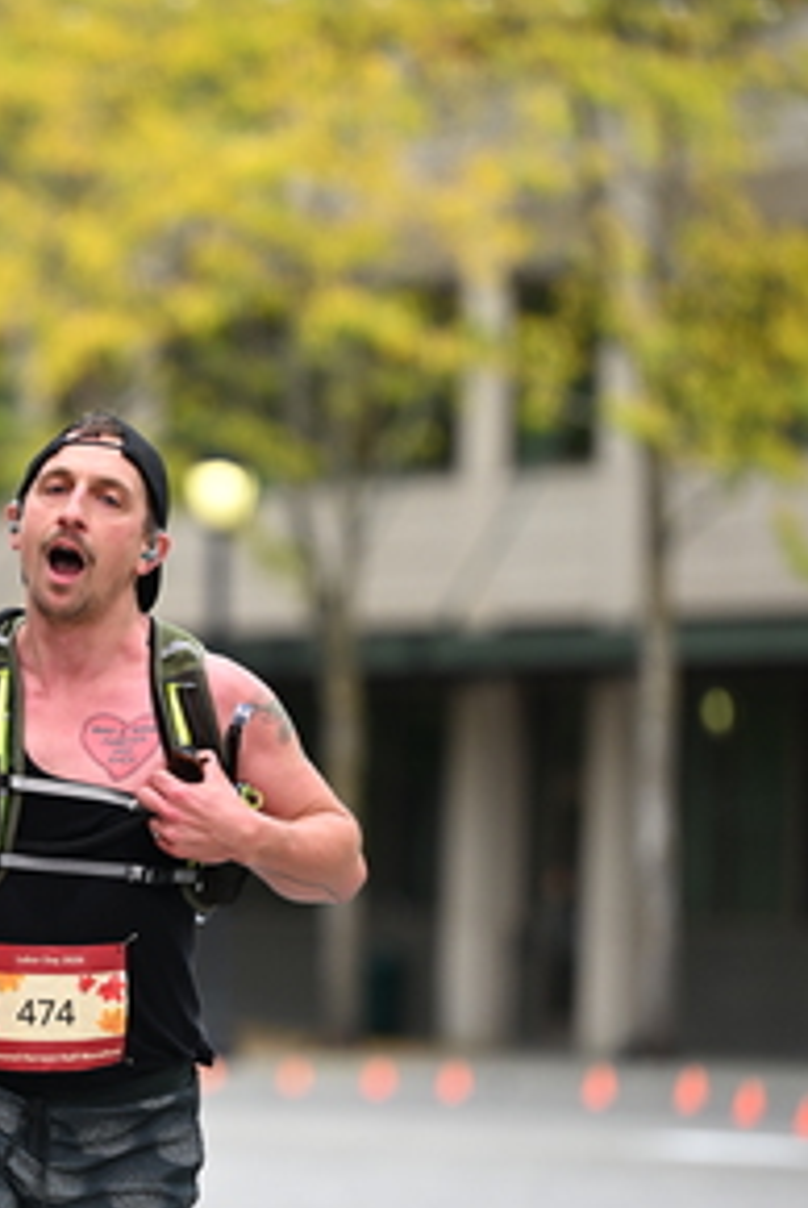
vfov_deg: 6.8
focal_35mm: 303
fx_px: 10176
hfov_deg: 4.5
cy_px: 725
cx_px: 73
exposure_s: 1/2000
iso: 640
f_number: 2.8
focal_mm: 160
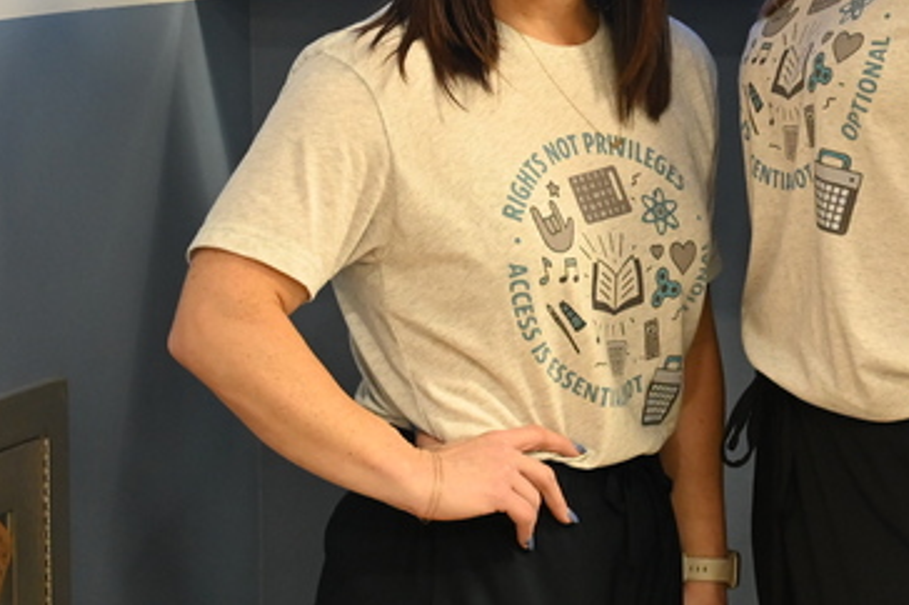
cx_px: 662
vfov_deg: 9.8
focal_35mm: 138
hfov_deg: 14.8
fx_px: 3481
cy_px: -156
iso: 3200
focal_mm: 49
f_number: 4
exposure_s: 1/125
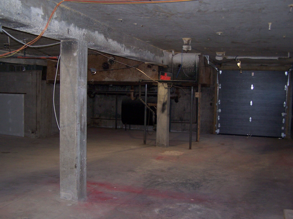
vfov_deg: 37.7
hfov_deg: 49.0
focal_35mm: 38
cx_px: 146
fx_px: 322
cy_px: 110
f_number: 2.8
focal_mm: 6.3
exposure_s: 1/60
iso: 140
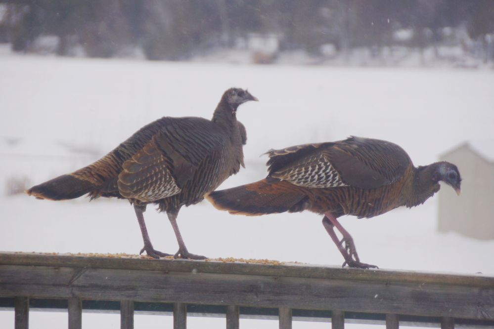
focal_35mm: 202
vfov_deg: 6.8
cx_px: 247
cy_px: 164
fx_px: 2779
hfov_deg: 10.2
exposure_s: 1/250
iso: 125
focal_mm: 135
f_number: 5.6
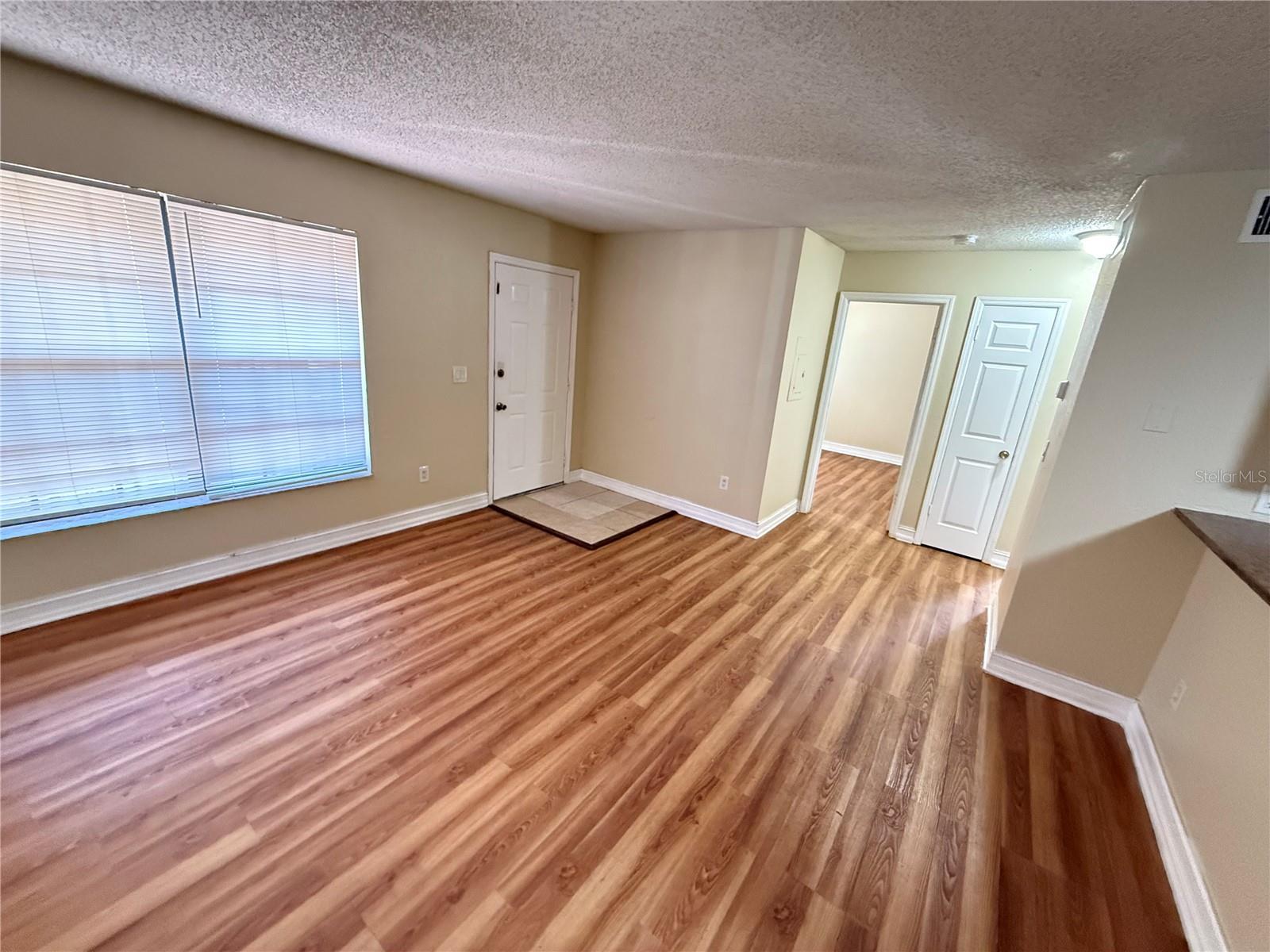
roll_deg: -5.6
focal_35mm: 14
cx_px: 635
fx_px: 514
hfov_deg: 102.1
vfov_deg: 85.7
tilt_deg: -13.4
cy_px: 476
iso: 1000
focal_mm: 2.22
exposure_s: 1/60
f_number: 2.2
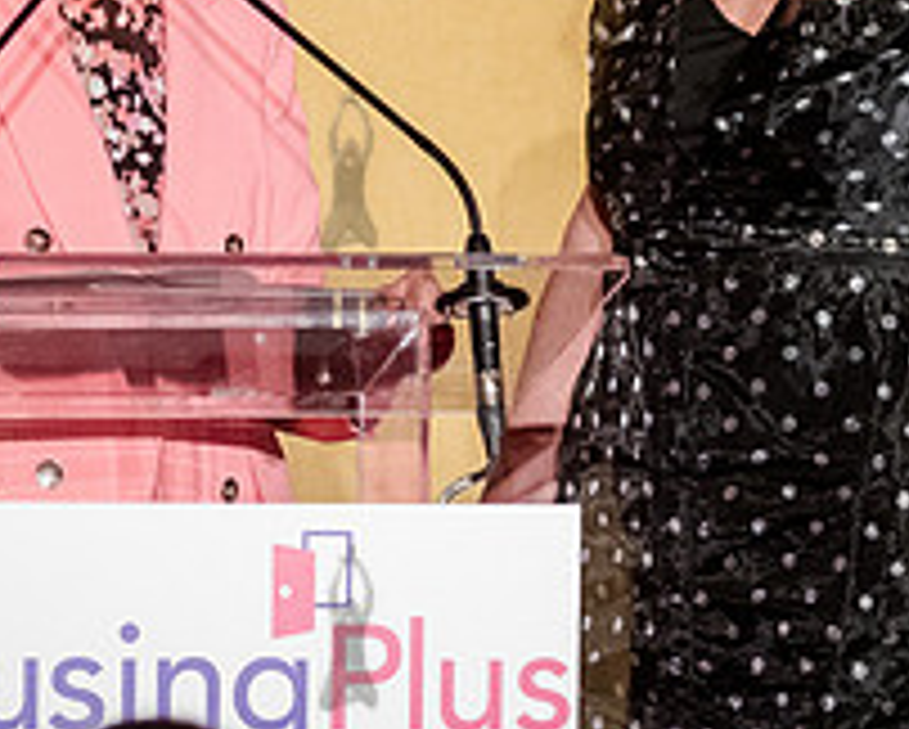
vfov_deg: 4.4
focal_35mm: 356
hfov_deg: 5.4
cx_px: 151
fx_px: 9587
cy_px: 208
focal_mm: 112
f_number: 4
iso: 6400
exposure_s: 1/200
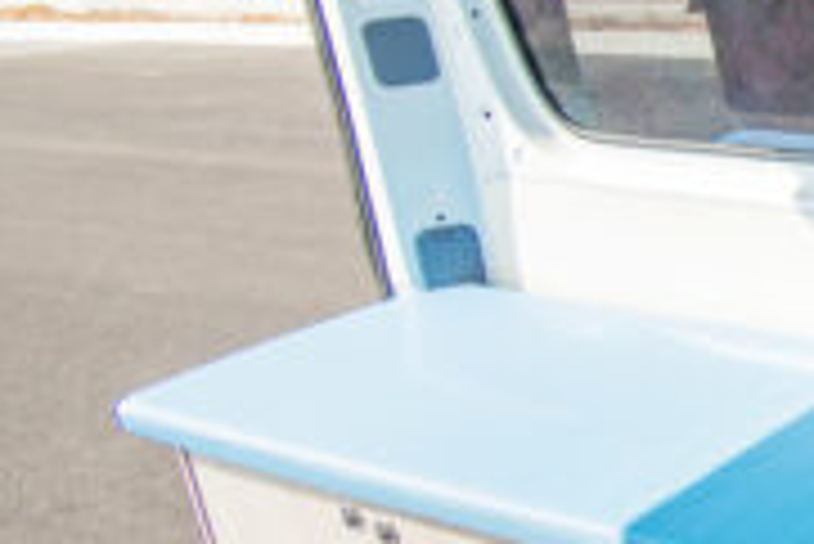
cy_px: 294
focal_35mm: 53
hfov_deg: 25.9
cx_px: 1268
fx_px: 1199
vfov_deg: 25.6
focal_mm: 16
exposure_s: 1/640
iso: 100
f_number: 4
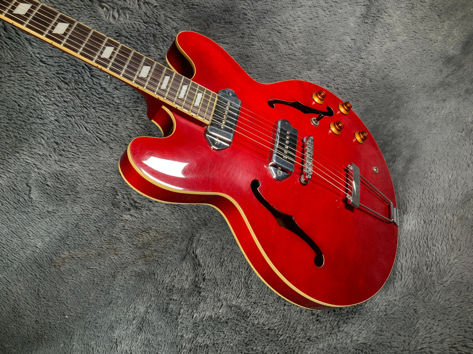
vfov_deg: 48.2
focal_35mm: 29
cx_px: 236
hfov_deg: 61.7
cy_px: 177
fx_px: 396
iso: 50
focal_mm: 3
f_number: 1.8
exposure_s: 1/104
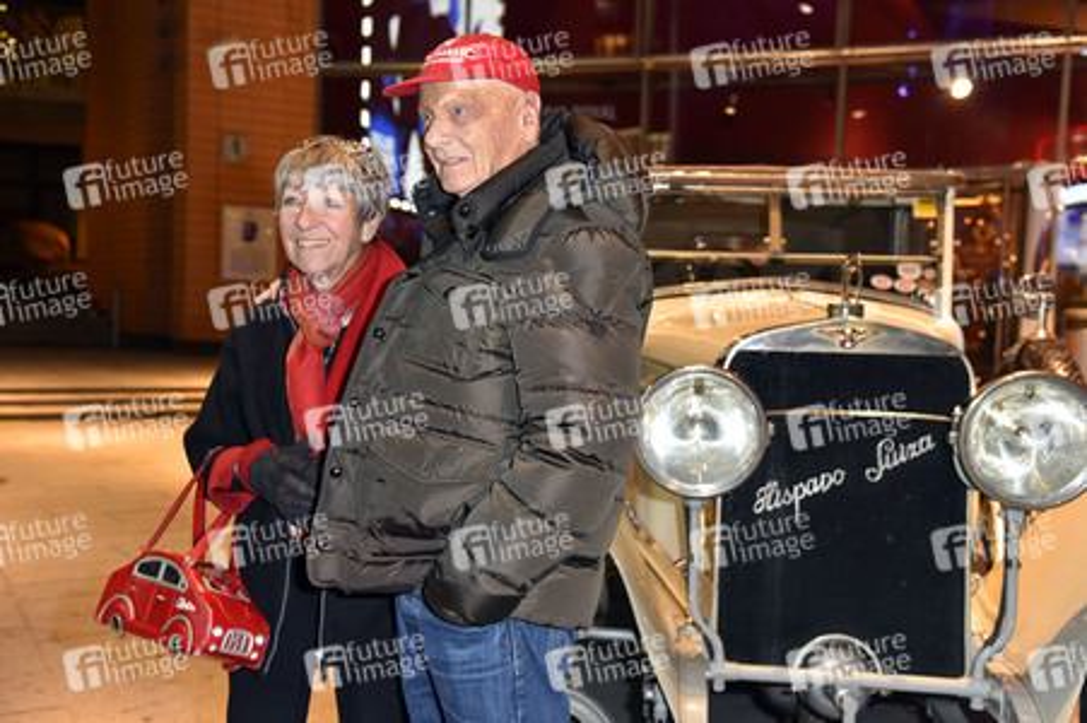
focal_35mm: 46
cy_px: 362
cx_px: 544
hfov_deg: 42.8
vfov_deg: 29.2
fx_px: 1388
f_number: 4.5
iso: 1250
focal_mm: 46
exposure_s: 1/40
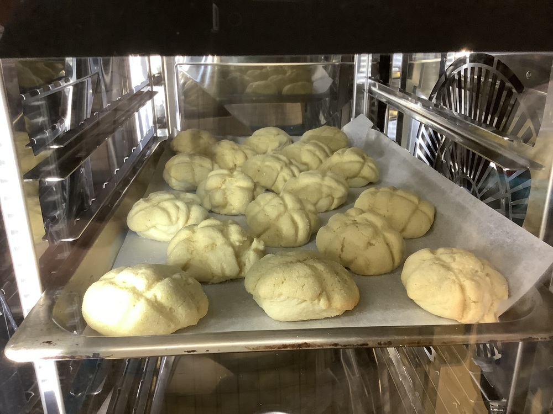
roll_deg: +0.5
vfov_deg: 45.4
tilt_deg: -21.9
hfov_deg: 58.4
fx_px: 495
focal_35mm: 31
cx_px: 276
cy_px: 207
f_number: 2.4
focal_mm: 3.3
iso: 250
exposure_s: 1/60
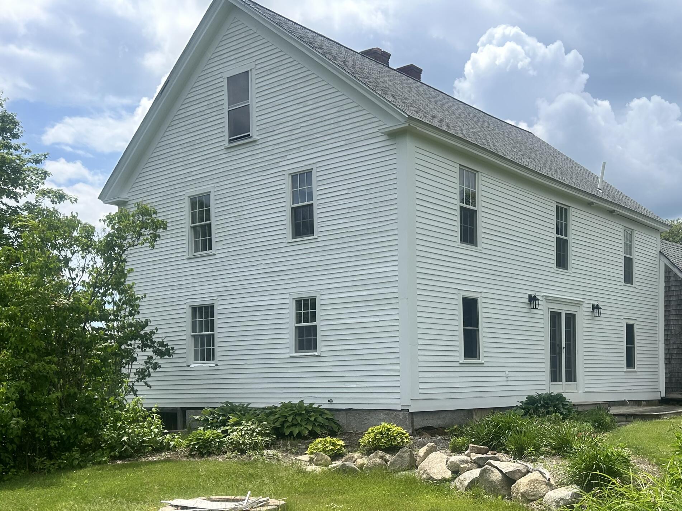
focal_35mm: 41
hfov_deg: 45.2
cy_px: 374
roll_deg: +1.5
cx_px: 446
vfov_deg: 34.5
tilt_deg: -1.5
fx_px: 808
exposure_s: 1/5587
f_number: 1.5
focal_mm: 5.7
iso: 50
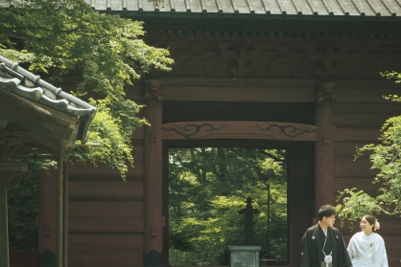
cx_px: 200
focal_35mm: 109
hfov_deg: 18.7
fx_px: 1214
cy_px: 174
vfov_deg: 12.6
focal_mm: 57
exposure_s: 1/125
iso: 200
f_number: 9
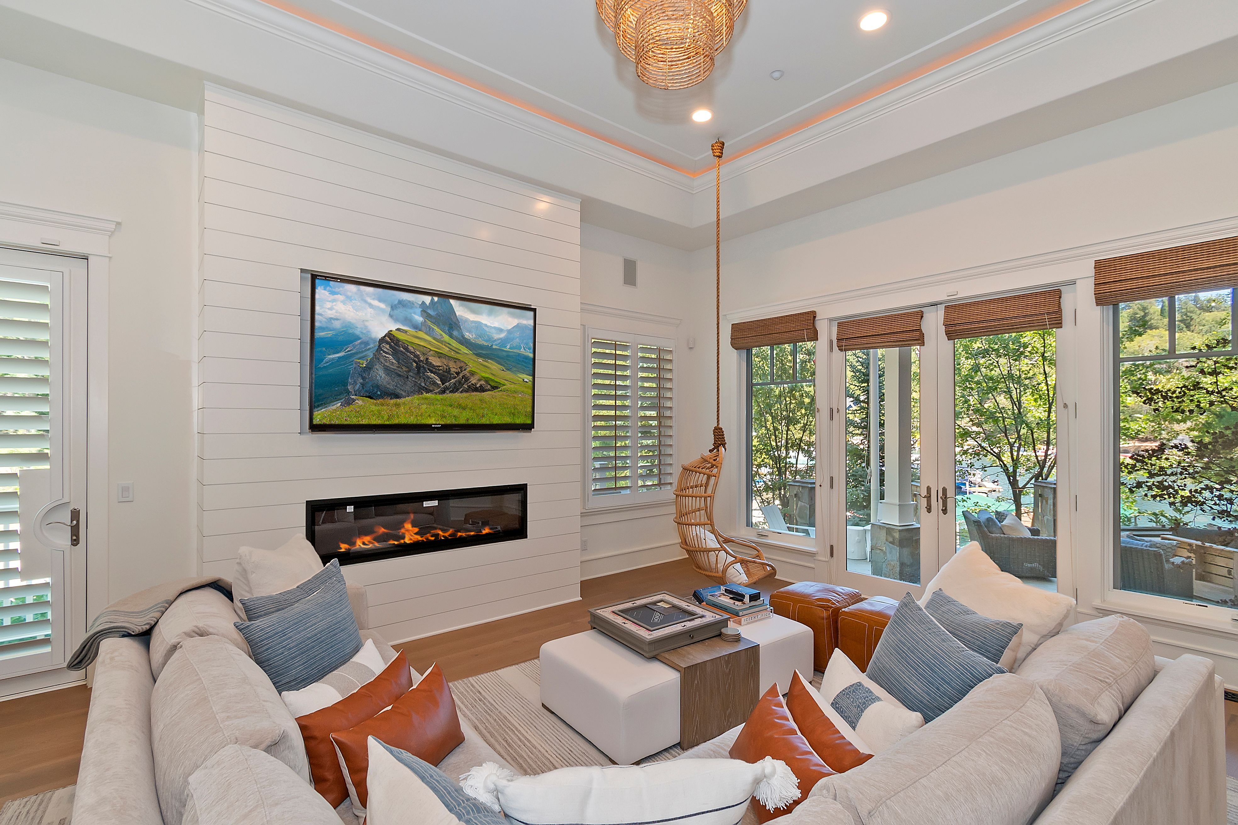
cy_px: 412
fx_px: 516
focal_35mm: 15
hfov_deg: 100.4
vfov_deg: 77.3
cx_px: 619
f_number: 8
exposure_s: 1/30
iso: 400
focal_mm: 10
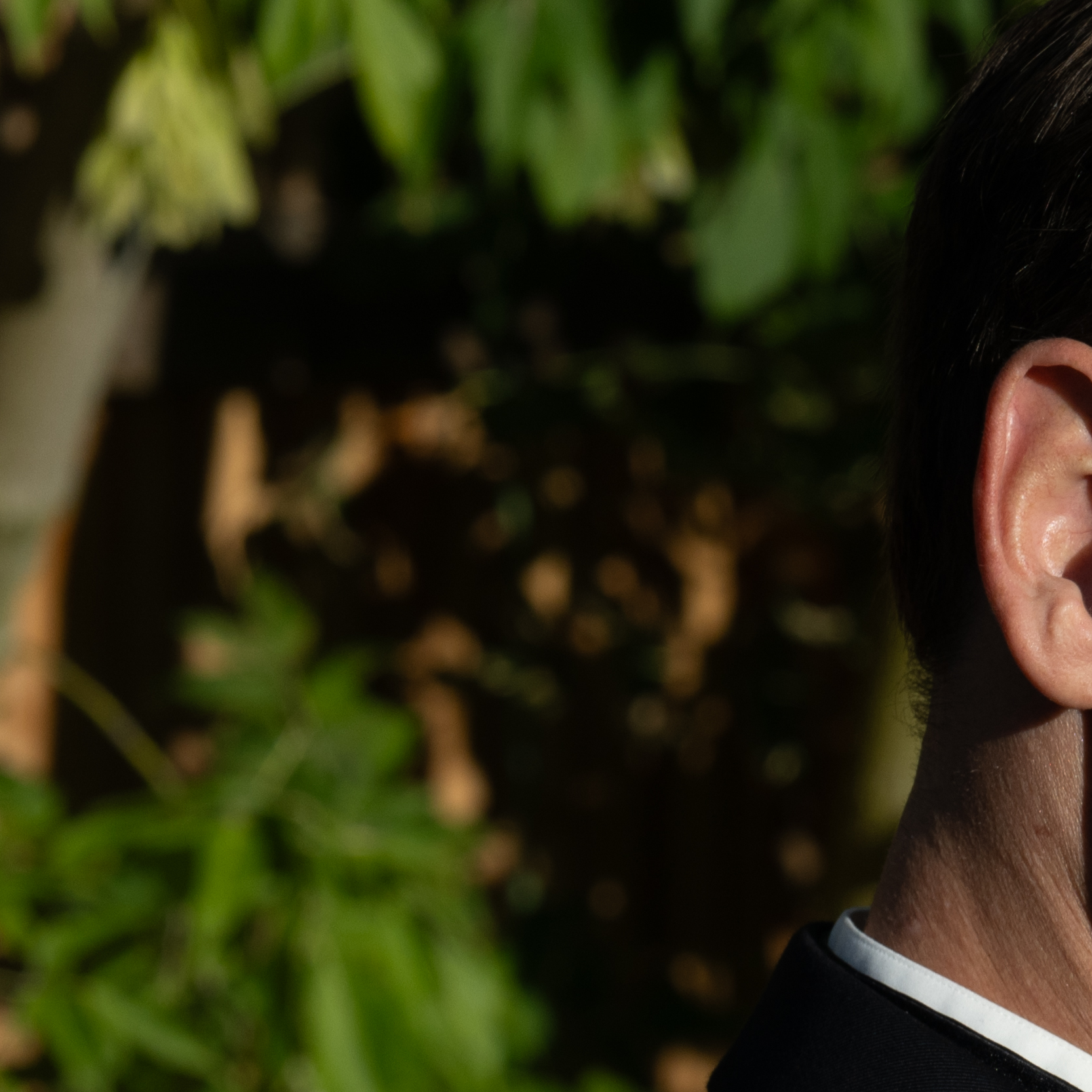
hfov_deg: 4.8
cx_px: 2374
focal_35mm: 358
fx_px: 12777
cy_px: 1109
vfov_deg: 4.9
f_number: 8
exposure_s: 1/400
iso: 100
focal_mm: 85
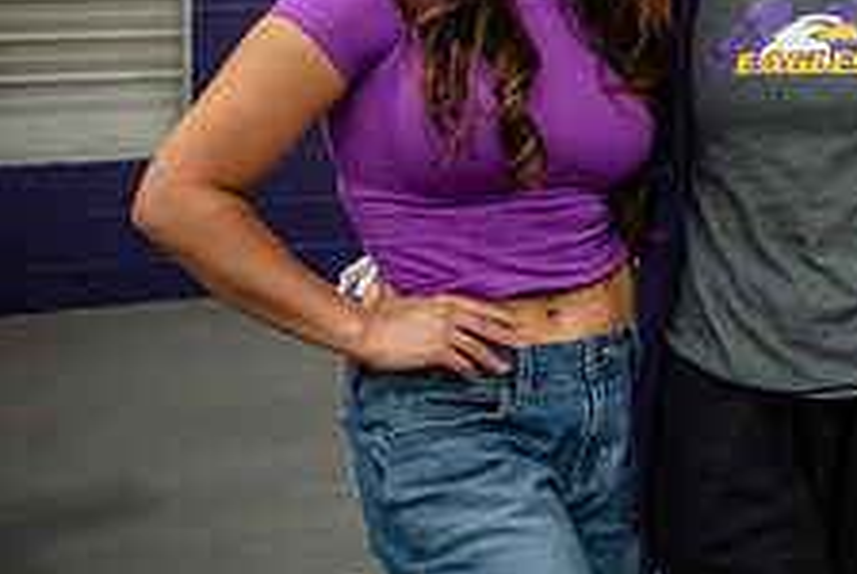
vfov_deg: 17.5
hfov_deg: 23.8
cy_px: -78
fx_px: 1788
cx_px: 1106
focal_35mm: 75
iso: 4000
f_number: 2.8
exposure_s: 1/320
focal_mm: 29
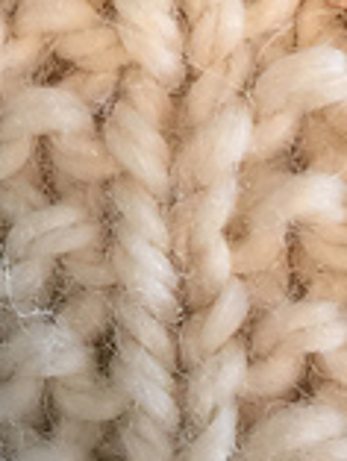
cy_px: 358
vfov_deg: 16.6
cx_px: -144
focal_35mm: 118
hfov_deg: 12.1
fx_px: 1575
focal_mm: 4.15
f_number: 2.2
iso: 32
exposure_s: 1/15
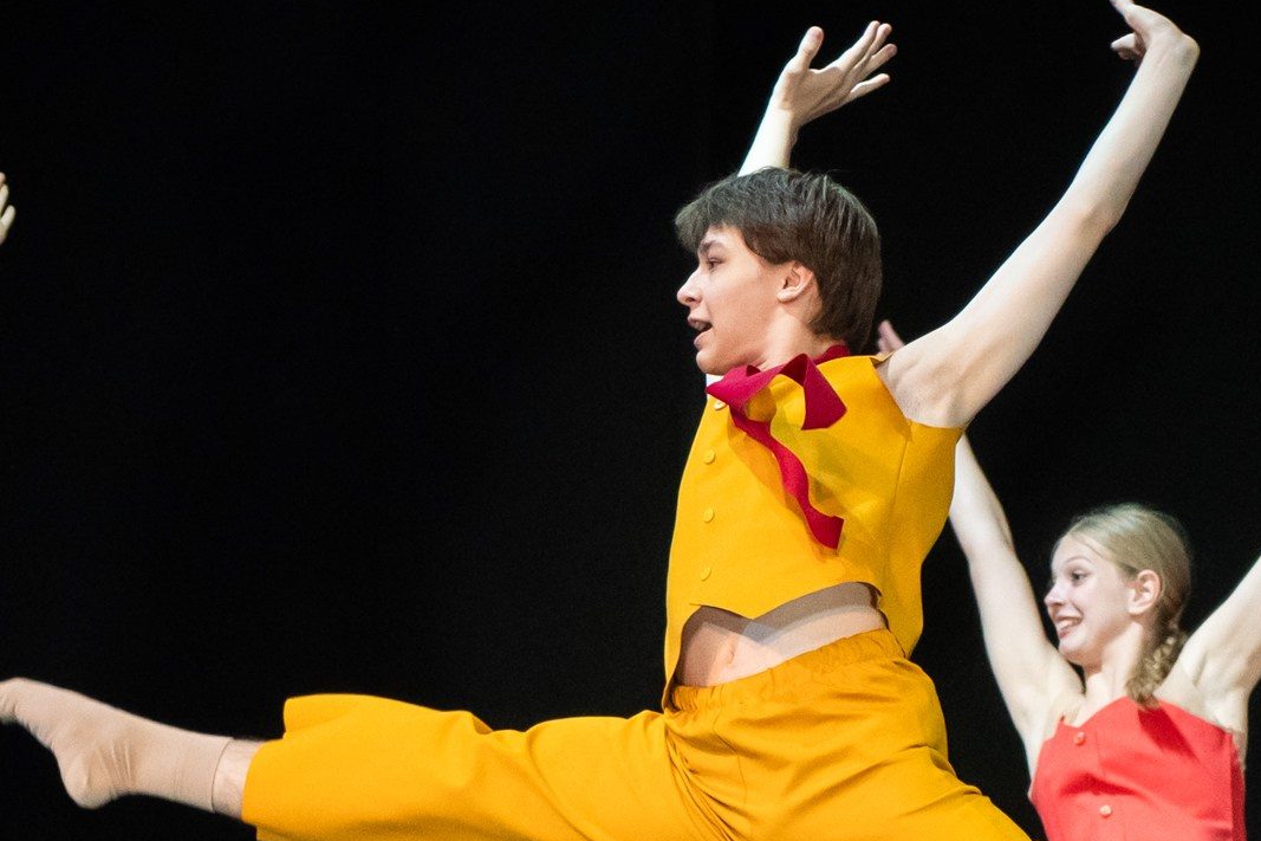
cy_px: 1034
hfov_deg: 7.3
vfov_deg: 4.9
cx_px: 255
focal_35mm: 280
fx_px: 9806
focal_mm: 69
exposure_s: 1/800
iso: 2000
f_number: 3.2
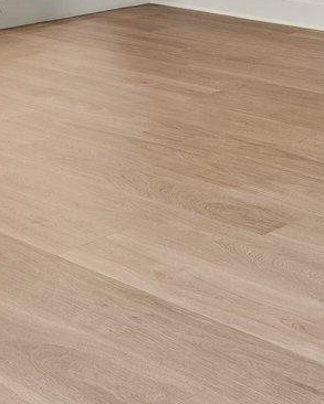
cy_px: -176
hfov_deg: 16.5
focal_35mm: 84
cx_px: 503
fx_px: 1006
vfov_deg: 20.1
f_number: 8
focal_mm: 16
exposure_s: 1/13
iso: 200
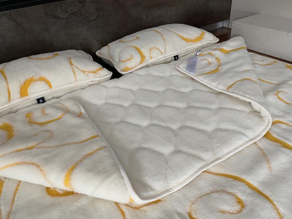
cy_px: 110
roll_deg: +5.8
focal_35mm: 26
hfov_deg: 67.3
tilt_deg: -35.2
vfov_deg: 53.1
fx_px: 219
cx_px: 146
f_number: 1.8
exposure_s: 1/60
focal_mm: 4.25
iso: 250
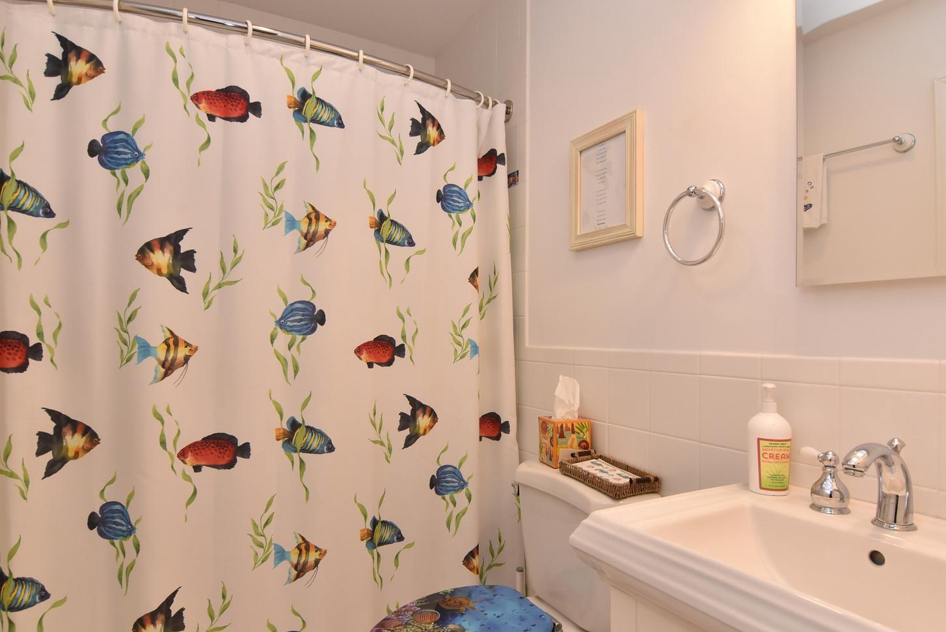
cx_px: 480
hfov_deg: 83.9
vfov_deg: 62.0
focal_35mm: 20
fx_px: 526
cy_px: 334
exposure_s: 1/100
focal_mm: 12
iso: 800
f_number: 9
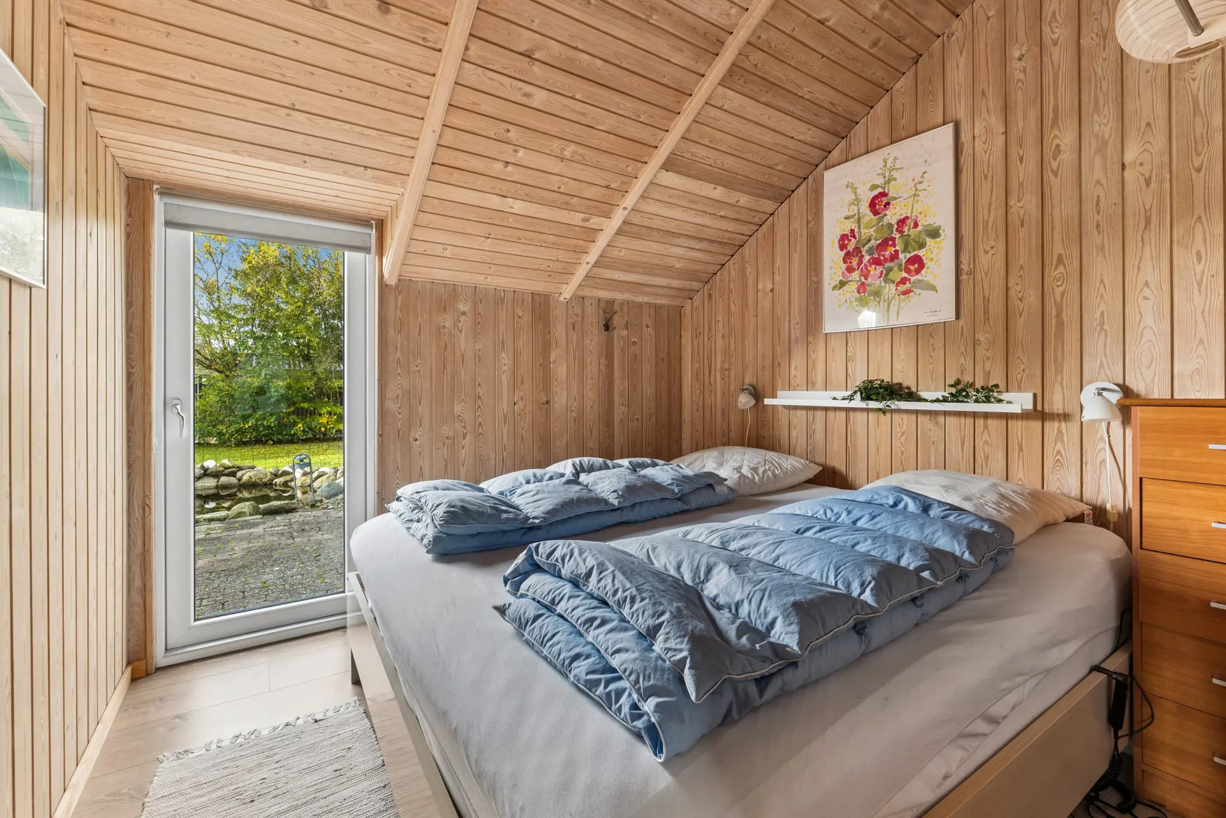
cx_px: 613
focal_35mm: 15
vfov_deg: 77.3
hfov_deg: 100.4
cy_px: 409
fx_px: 511
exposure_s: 1/10
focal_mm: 10
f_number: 8
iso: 400
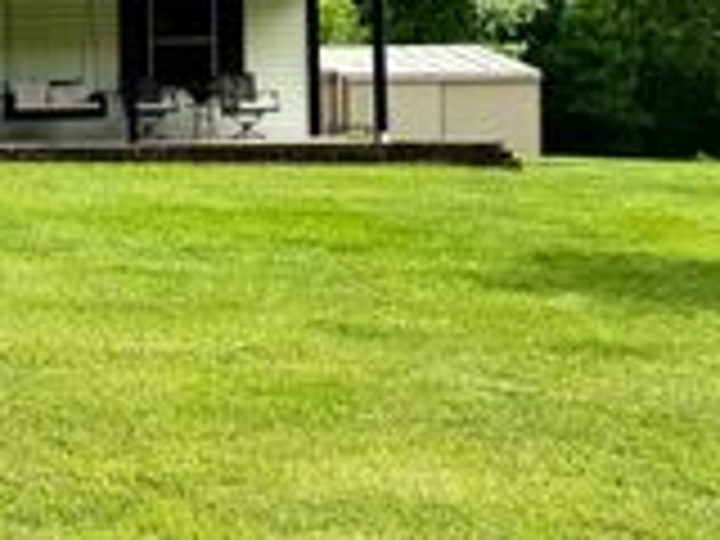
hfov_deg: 21.9
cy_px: 92
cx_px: -338
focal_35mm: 75
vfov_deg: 19.4
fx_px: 1560
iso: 80
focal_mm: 6.76
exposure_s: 1/5319
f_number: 1.78
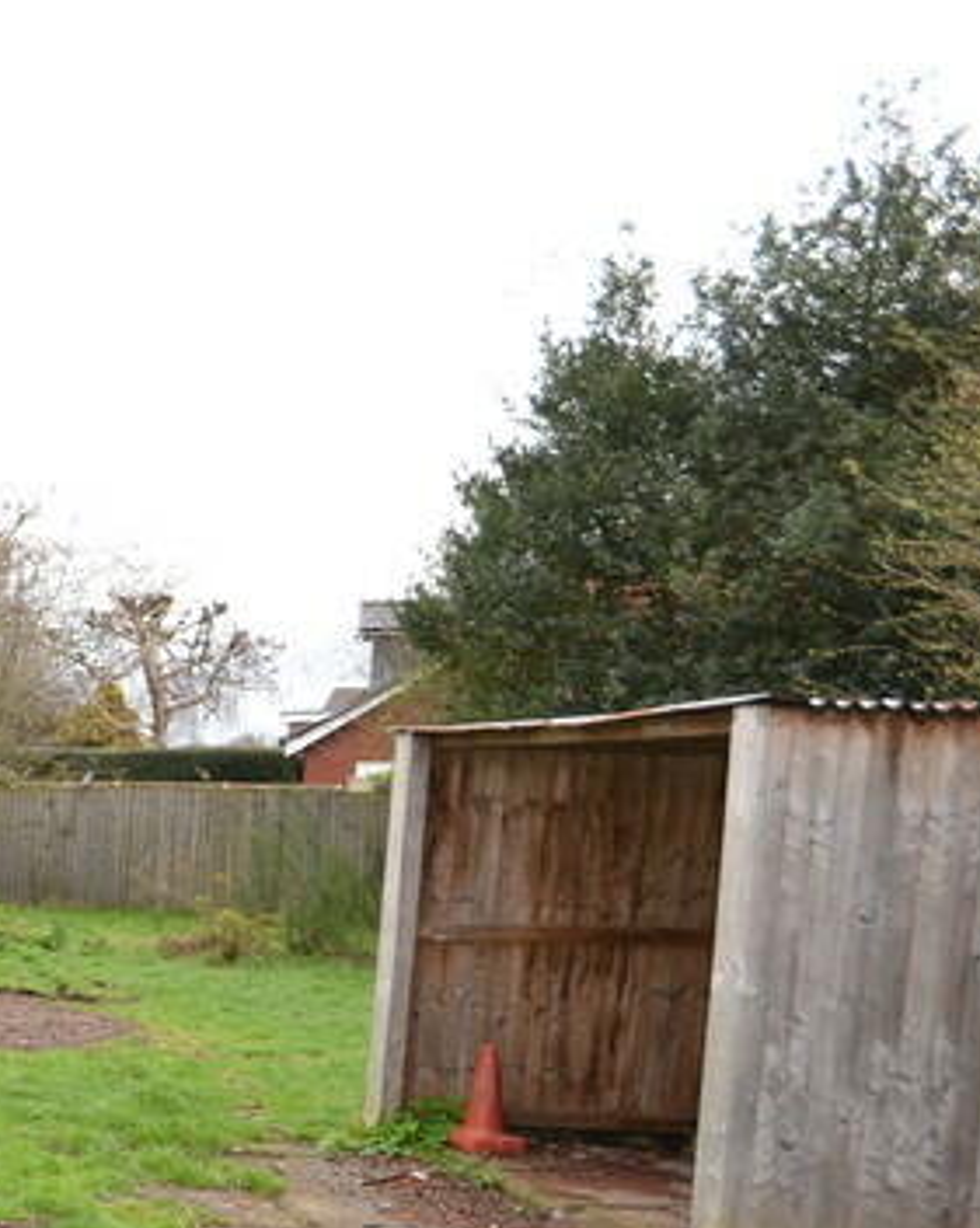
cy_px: 863
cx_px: -530
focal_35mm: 41
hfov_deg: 25.8
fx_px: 1488
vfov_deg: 43.9
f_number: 4
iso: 100
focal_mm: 10
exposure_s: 1/125
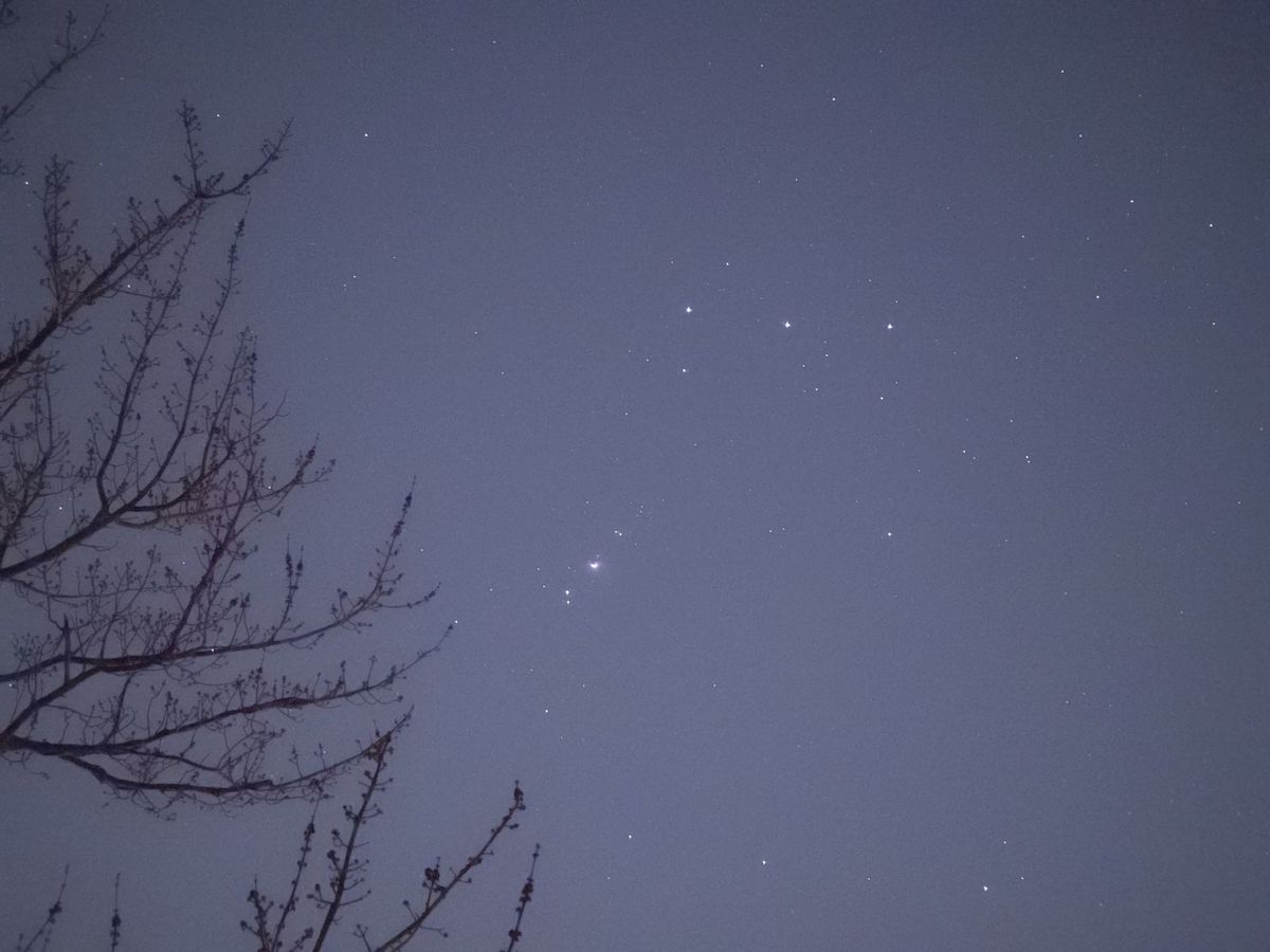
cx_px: 635
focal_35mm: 115
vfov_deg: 12.9
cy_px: 476
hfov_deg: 17.1
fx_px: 4219
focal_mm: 18.6
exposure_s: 4
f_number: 3.4
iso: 3200
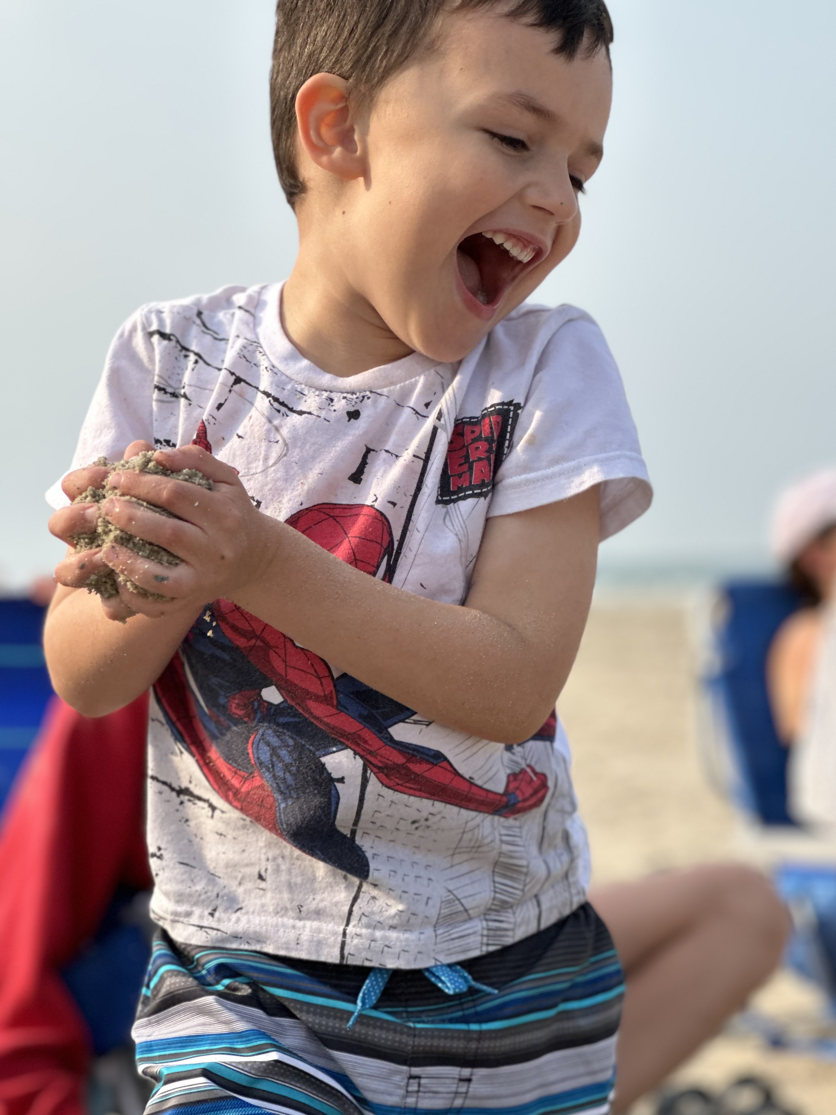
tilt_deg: -0.7
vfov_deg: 24.7
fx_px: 2544
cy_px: 553
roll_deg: +2.2
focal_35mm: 79
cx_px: 426
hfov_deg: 18.7
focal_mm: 9
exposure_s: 1/494
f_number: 2.8
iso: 32
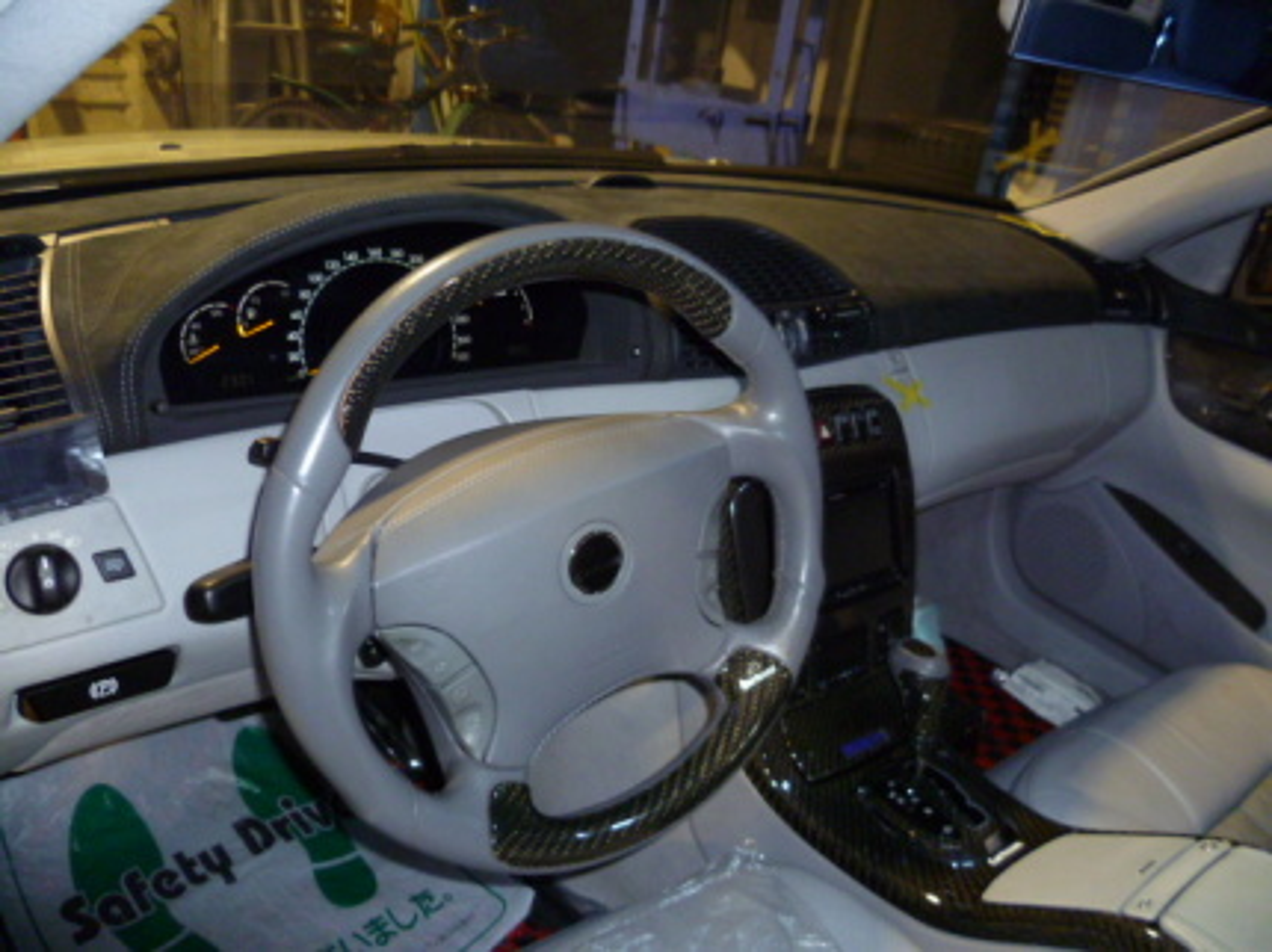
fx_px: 1028
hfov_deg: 63.5
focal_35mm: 28
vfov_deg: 49.7
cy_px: 476
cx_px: 636
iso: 400
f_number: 2.8
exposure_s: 1/30
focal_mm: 5
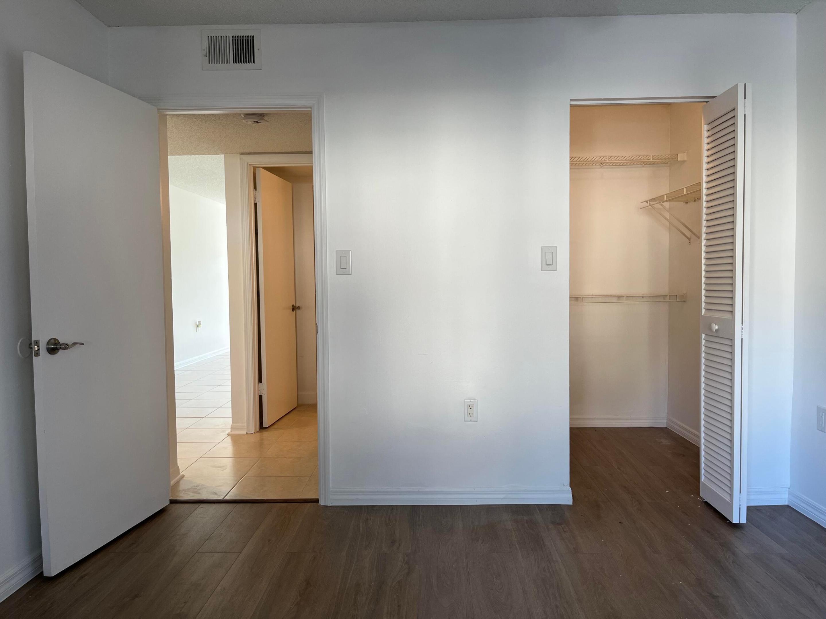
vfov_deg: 53.1
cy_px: 310
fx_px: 620
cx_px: 413
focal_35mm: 26
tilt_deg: -3.0
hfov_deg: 67.3
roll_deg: +0.9
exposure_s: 1/120
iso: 64
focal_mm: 5.1
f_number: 1.6
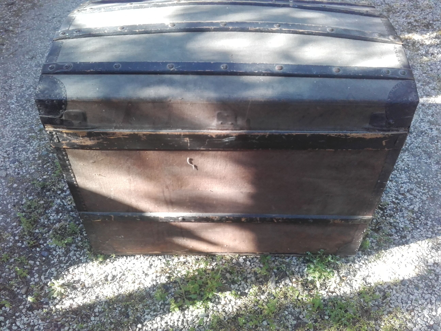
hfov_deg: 58.4
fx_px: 395
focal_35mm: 31
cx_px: 220
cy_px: 166
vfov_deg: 45.4
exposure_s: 1/100
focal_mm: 3.3
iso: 90
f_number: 2.2
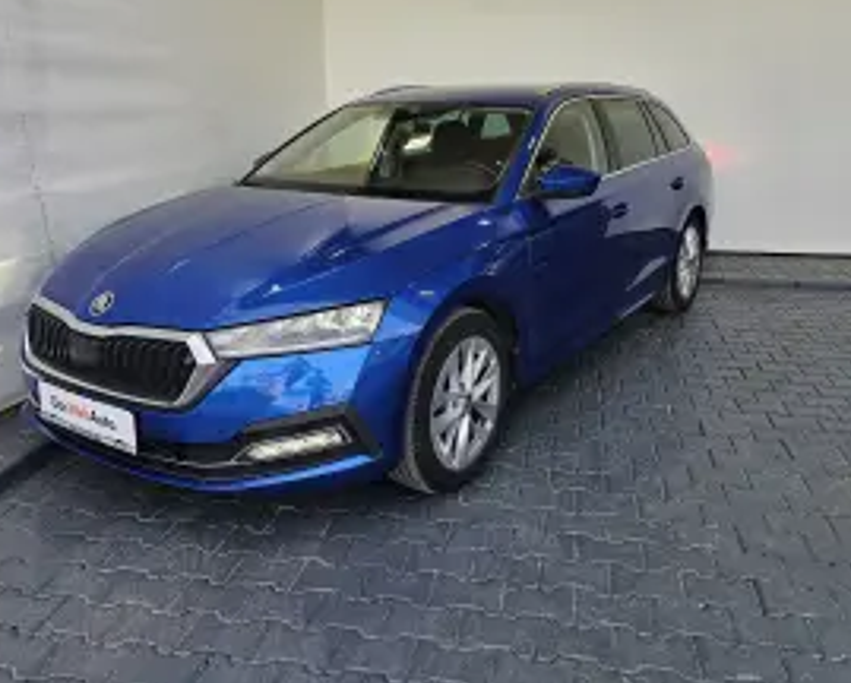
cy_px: 262
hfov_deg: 58.7
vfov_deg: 48.2
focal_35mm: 30
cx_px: 421
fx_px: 757
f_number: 1.7
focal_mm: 6.3
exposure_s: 1/180
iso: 32
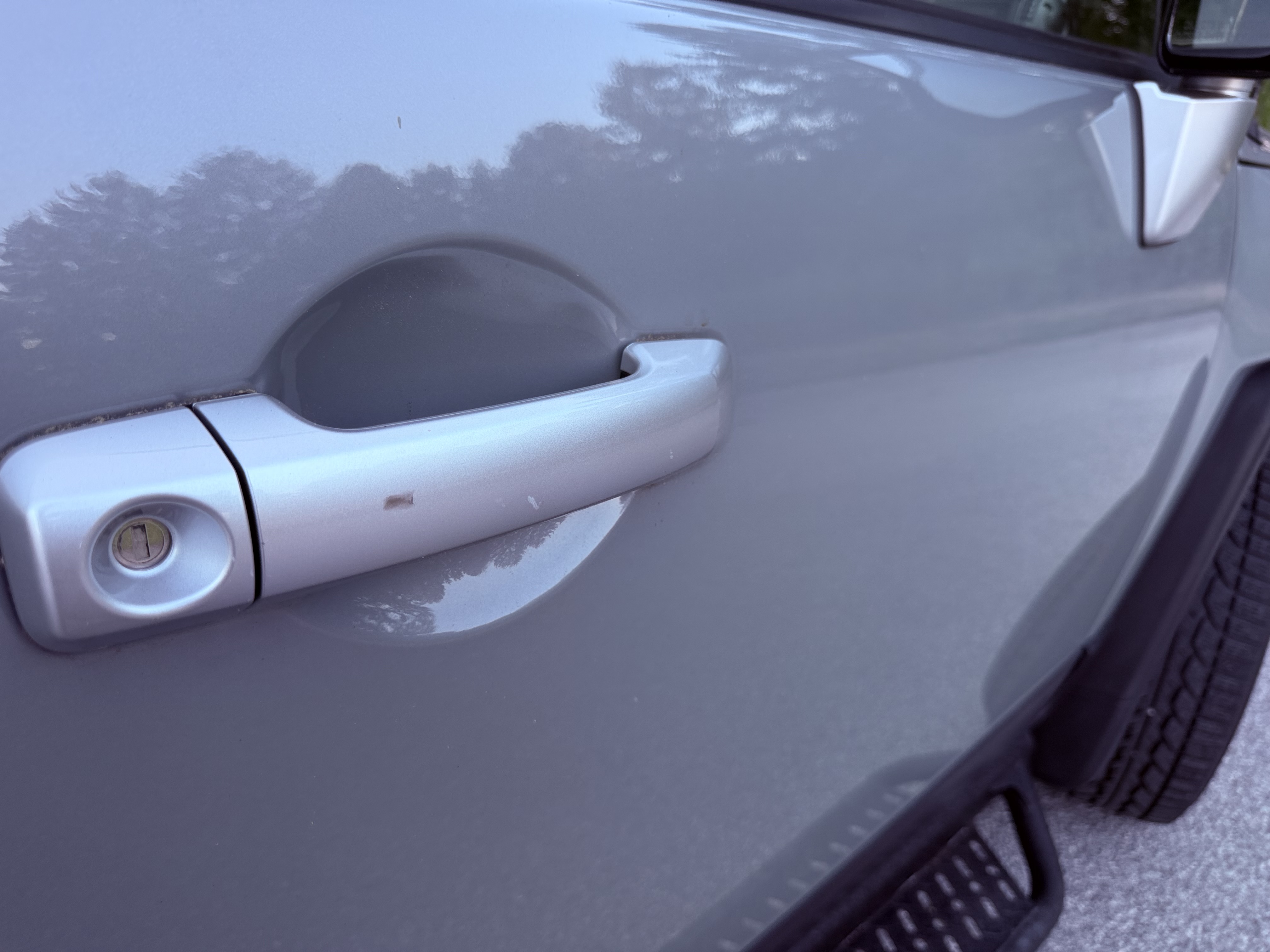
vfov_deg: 56.8
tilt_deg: -25.5
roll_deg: -3.2
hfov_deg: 71.6
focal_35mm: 24
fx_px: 881
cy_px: 476
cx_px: 635
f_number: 1.78
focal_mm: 6.76
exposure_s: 1/121
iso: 100
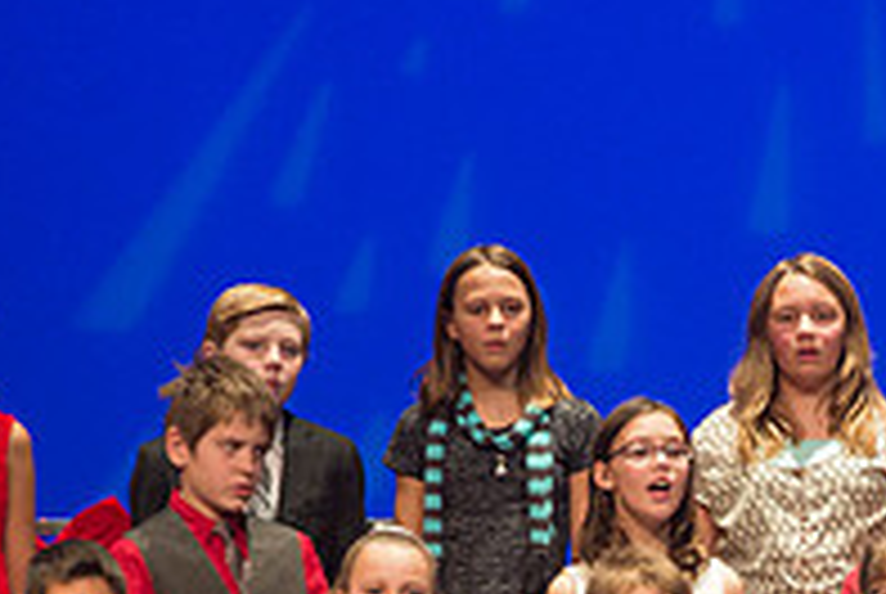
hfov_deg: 3.5
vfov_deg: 2.3
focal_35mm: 588
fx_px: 14493
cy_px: 848
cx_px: 846
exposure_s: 1/250
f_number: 2.8
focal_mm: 200
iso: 2500
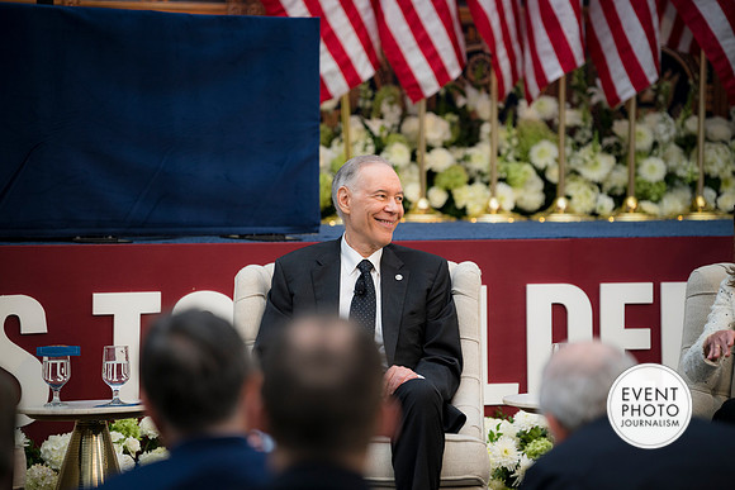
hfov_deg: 13.7
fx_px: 3063
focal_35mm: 150
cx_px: 368
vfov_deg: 9.2
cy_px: 245
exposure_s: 1/320
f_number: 2.8
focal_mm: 150
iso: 320
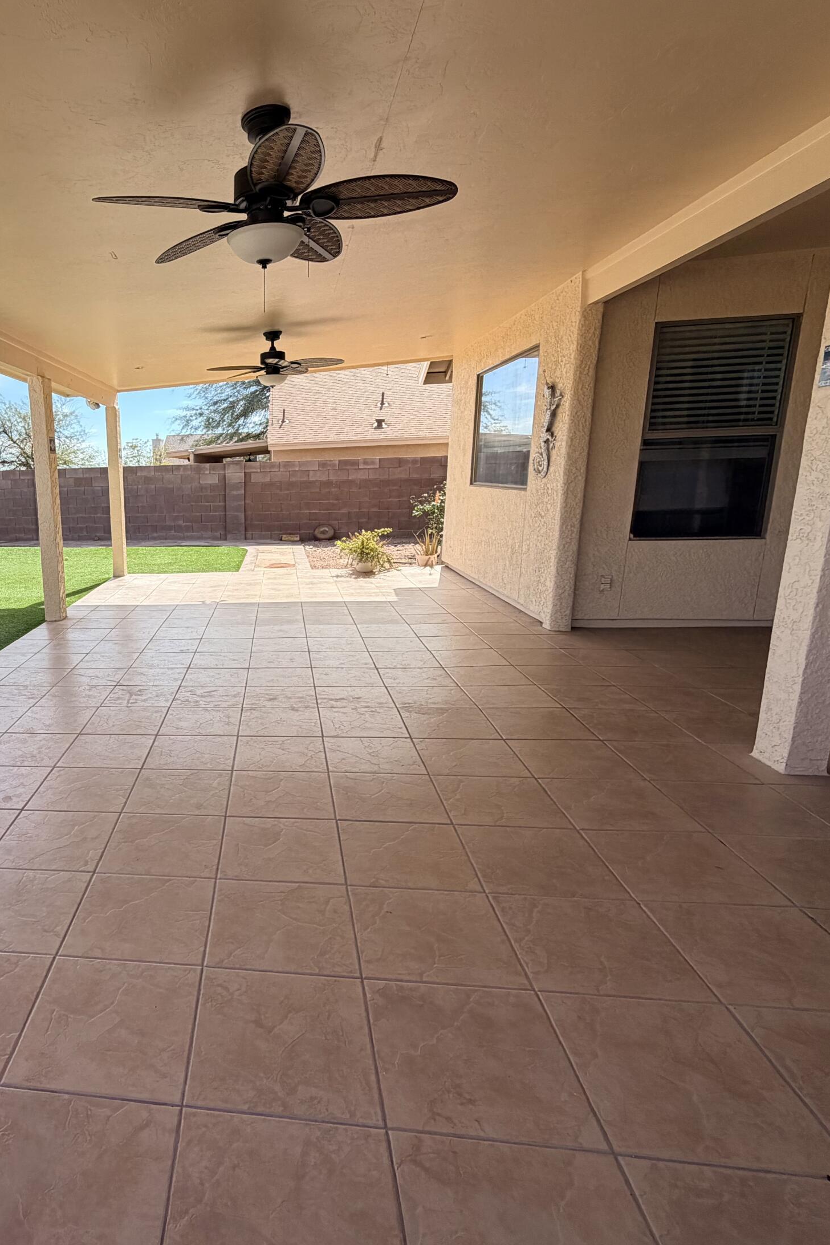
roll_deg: +1.9
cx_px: 161
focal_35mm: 20
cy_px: 630
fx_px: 692
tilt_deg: -12.7
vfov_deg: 84.0
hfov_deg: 57.2
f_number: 2.2
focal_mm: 2.22
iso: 40
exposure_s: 1/679
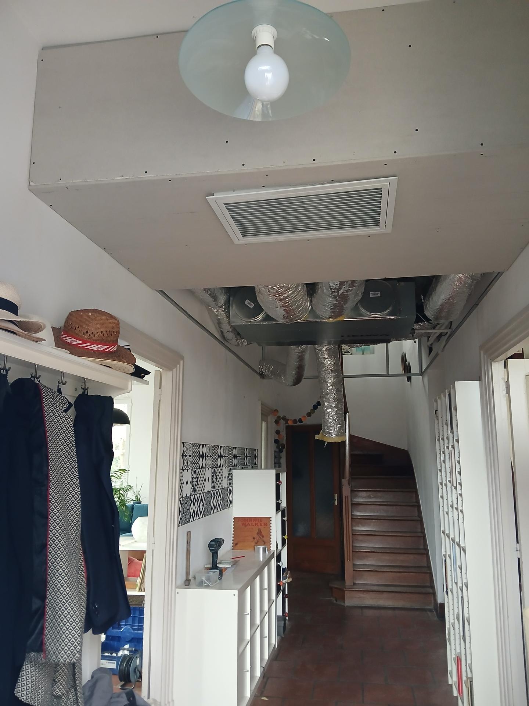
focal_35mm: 26
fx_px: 530
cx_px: 264
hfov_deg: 53.1
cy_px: 353
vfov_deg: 67.3
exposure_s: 1/50
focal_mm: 3.98
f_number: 1.8
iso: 320
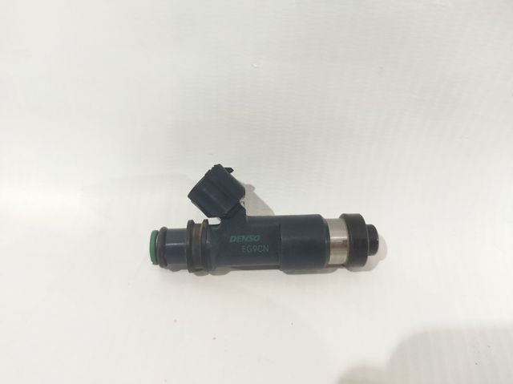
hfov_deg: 65.4
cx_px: 256
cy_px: 192
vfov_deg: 51.3
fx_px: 400
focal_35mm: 27
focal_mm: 4.71
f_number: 1.79
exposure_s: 1/50
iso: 303
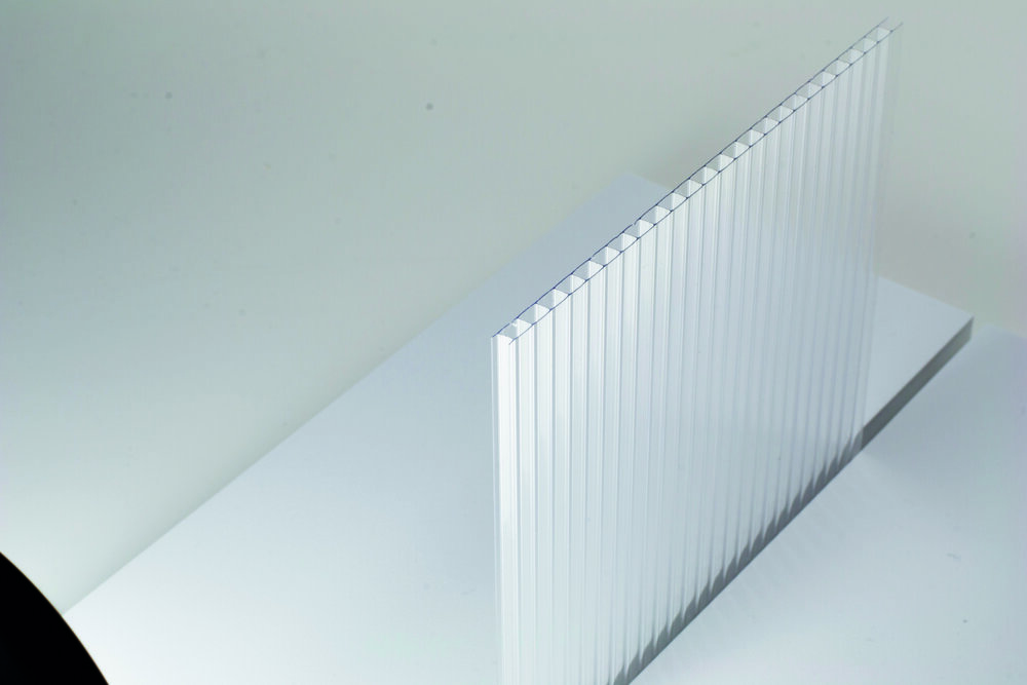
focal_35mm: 75
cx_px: 514
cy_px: 342
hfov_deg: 27.0
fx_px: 2140
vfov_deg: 18.2
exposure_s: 1/15
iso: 100
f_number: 16
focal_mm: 50
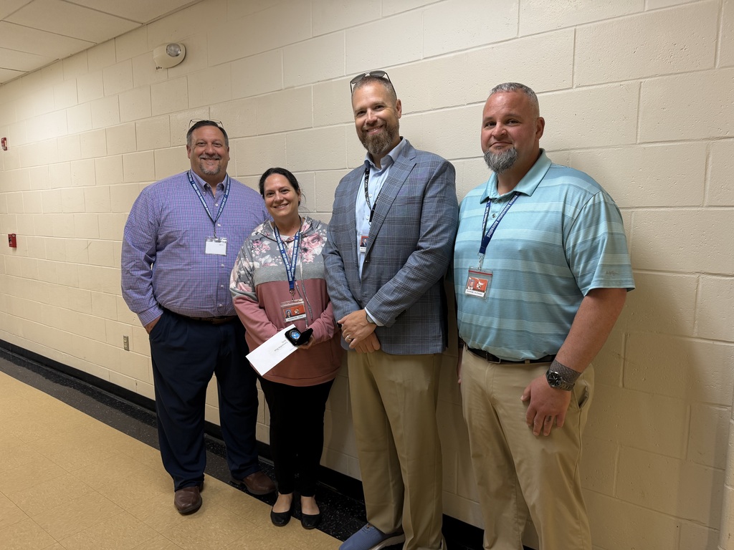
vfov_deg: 56.8
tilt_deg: -6.4
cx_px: 367
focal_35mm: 24
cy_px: 275
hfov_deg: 71.6
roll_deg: +1.4
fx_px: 509
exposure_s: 1/60
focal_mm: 6.76
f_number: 1.78
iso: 125
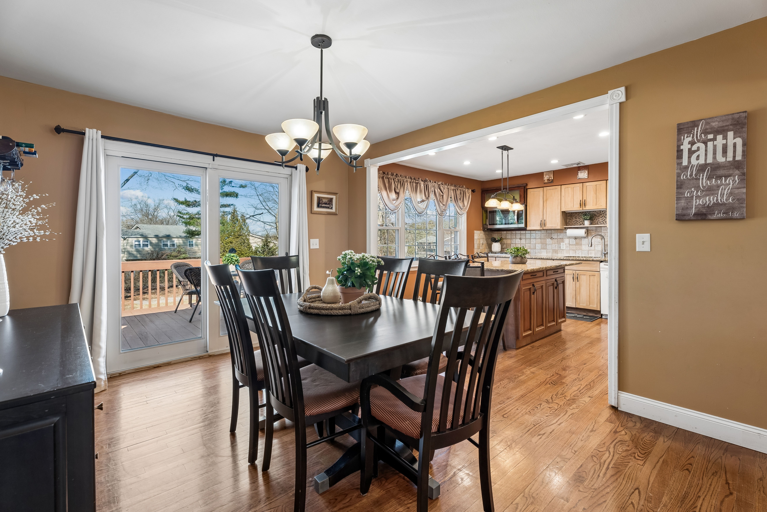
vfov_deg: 73.7
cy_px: 256
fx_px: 341
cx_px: 384
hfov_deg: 96.7
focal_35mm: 16
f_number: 7.1
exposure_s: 1/10
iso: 100
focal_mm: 16
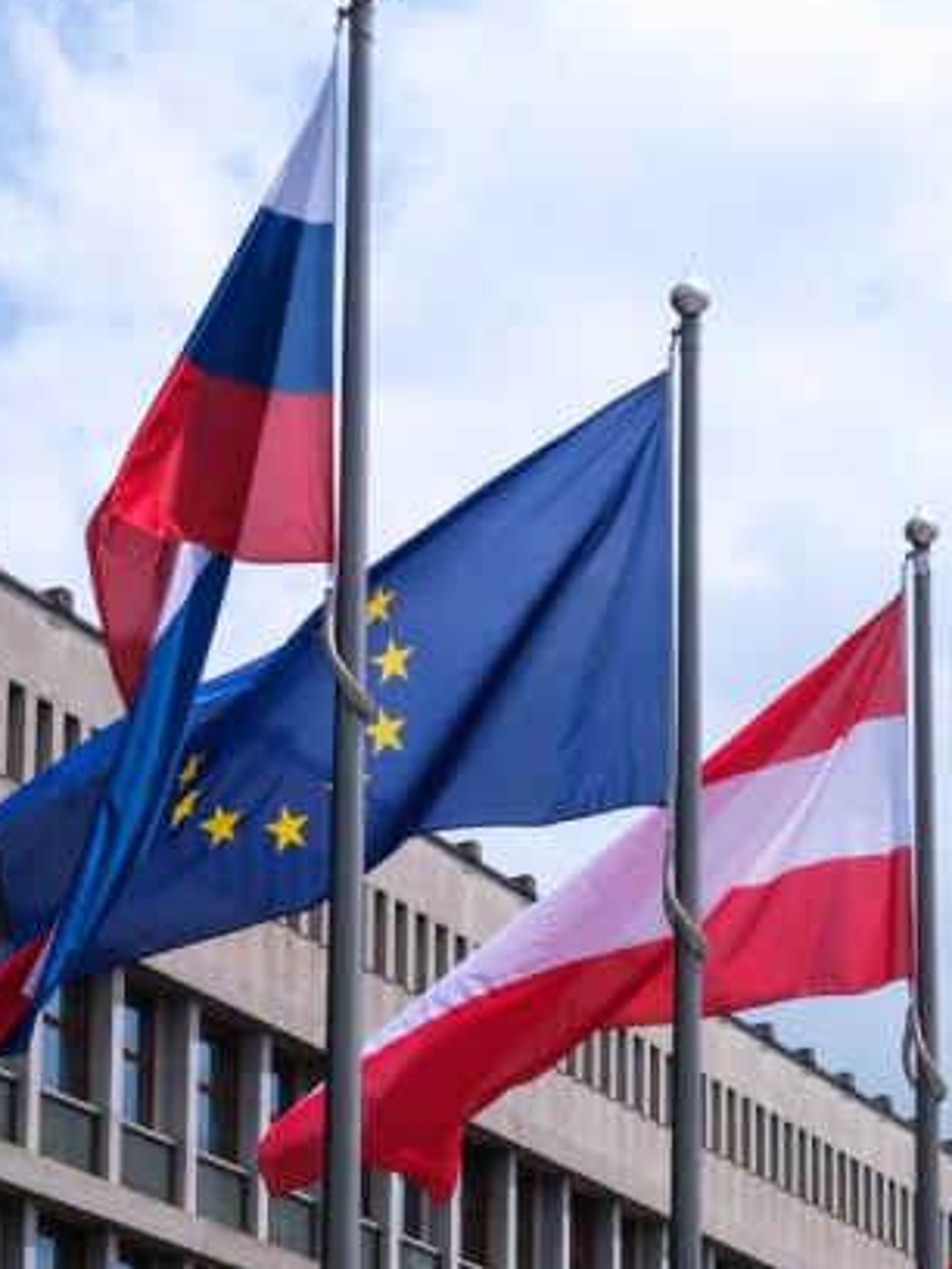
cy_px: 762
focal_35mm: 87
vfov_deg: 22.5
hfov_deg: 16.8
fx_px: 3190
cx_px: 837
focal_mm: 27
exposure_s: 1/500
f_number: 14
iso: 320
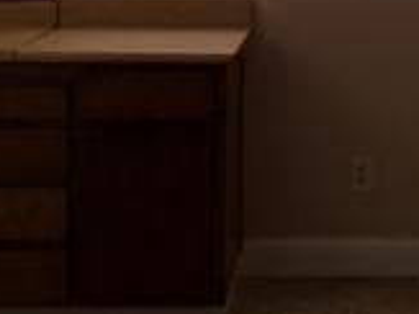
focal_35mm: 114
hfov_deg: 17.1
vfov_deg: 12.5
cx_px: 370
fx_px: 1379
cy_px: -121
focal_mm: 4.15
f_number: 2.2
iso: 80
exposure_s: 1/30
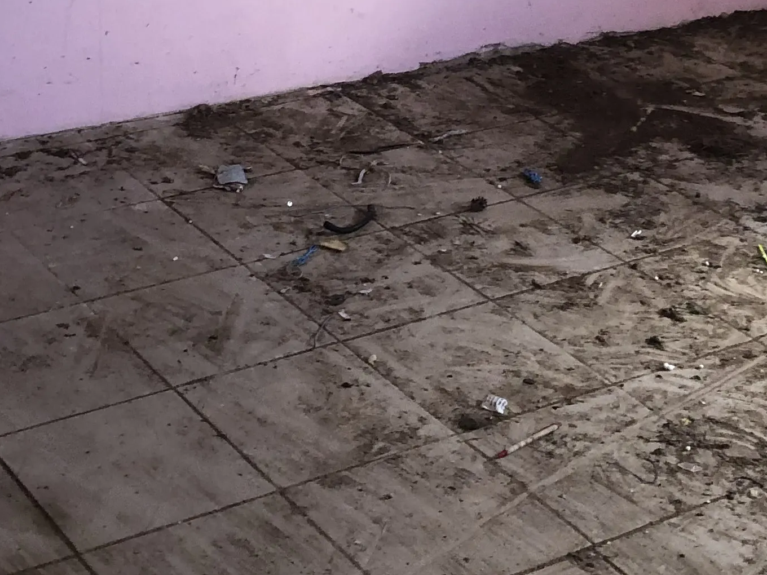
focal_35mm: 83
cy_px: -78
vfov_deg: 17.1
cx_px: 321
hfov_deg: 23.5
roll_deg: -2.8
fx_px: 1839
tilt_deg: -16.3
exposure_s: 1/15
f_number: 1.8
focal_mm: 3.99
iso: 50
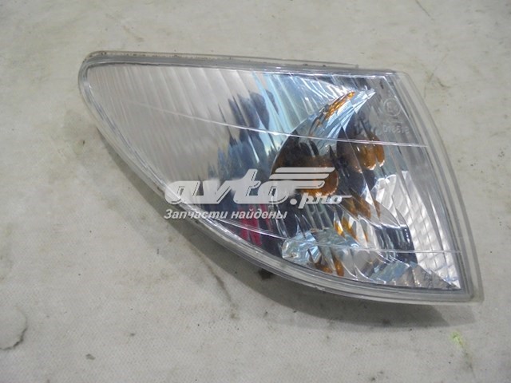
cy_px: 192
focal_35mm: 26
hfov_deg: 67.3
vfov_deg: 53.1
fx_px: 384
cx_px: 256
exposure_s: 1/40
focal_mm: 4.6
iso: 640
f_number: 3.5
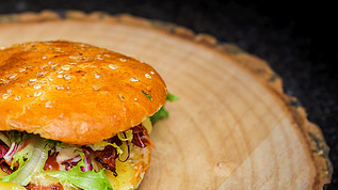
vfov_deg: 8.6
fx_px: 1263
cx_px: 50
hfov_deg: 15.1
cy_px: 184
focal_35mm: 141
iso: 100
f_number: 4
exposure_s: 1/250
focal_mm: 70
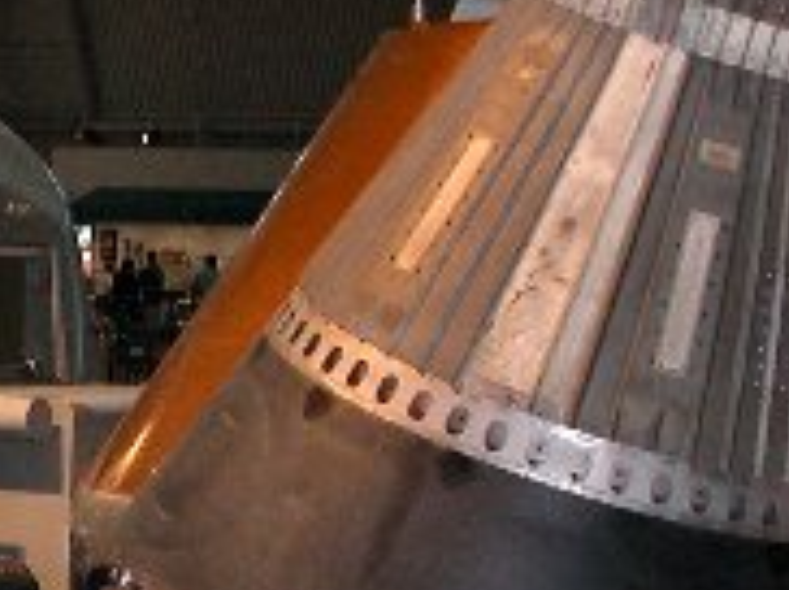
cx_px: -113
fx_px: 3505
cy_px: 434
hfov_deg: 12.6
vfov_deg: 9.6
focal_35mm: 154
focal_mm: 9
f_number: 2.8
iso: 200
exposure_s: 1/60
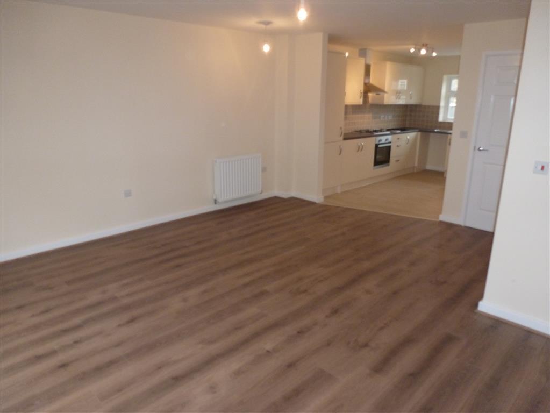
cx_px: 275
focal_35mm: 24
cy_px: 206
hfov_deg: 71.6
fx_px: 381
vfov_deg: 56.8
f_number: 3.3
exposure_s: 1/60
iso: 320
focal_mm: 4.3
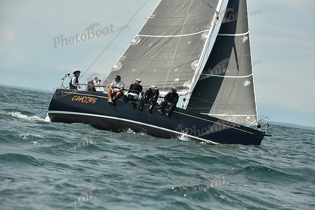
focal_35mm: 165
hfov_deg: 12.4
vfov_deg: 8.3
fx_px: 1444
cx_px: 158
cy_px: 105
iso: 320
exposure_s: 1/1250
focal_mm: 165
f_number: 9
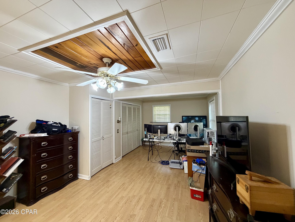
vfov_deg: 85.7
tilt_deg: +2.1
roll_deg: +0.2
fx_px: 119
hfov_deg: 102.1
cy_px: 111
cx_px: 148
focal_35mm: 14
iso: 500
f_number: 2.2
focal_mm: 2.22
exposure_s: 1/60
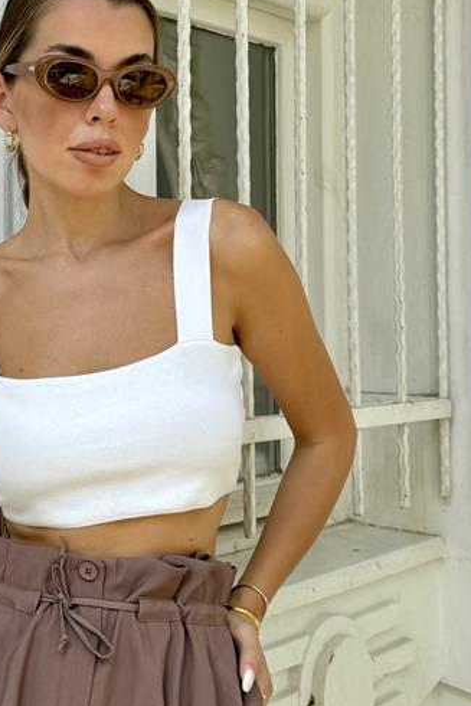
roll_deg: -0.2
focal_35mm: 66
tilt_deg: +3.8
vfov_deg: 30.3
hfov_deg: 20.3
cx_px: 79
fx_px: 1294
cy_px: 249
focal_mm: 6.76
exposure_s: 1/1193
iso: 80
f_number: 1.78
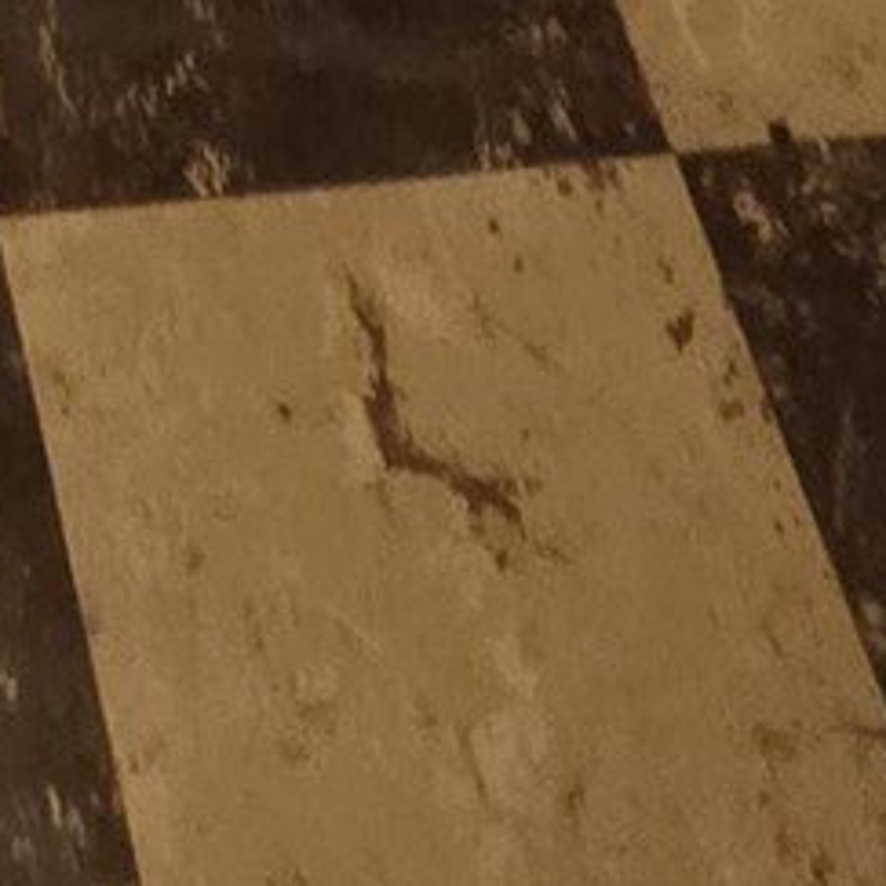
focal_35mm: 109
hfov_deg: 14.3
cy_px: -3271
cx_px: -667
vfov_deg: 6.8
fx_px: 3156
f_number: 1.9
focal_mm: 2.2
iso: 500
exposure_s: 1/60
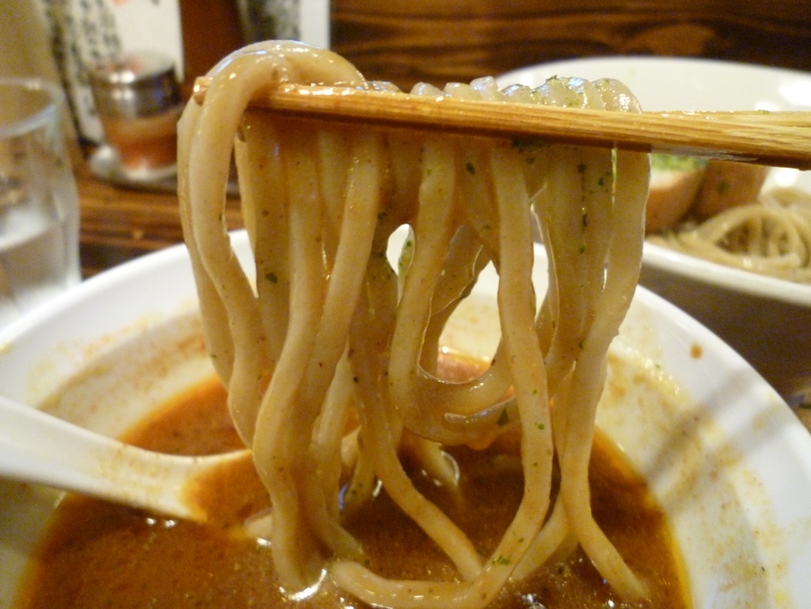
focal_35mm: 25
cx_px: 406
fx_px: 586
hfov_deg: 69.4
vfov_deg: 54.9
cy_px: 304
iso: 400
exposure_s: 1/8
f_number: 2.8
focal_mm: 4.4
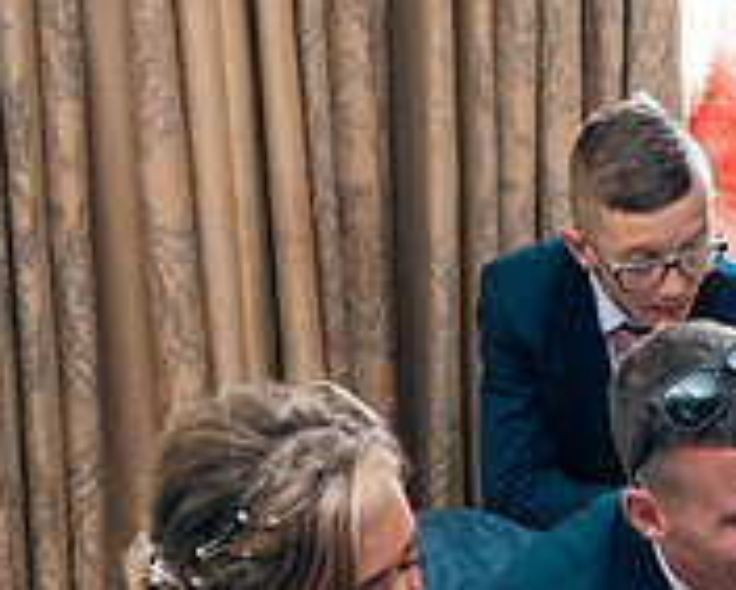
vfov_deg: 15.4
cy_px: 538
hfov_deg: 18.3
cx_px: 907
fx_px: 2158
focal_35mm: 99
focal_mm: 32
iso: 800
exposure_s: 1/160
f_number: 3.5
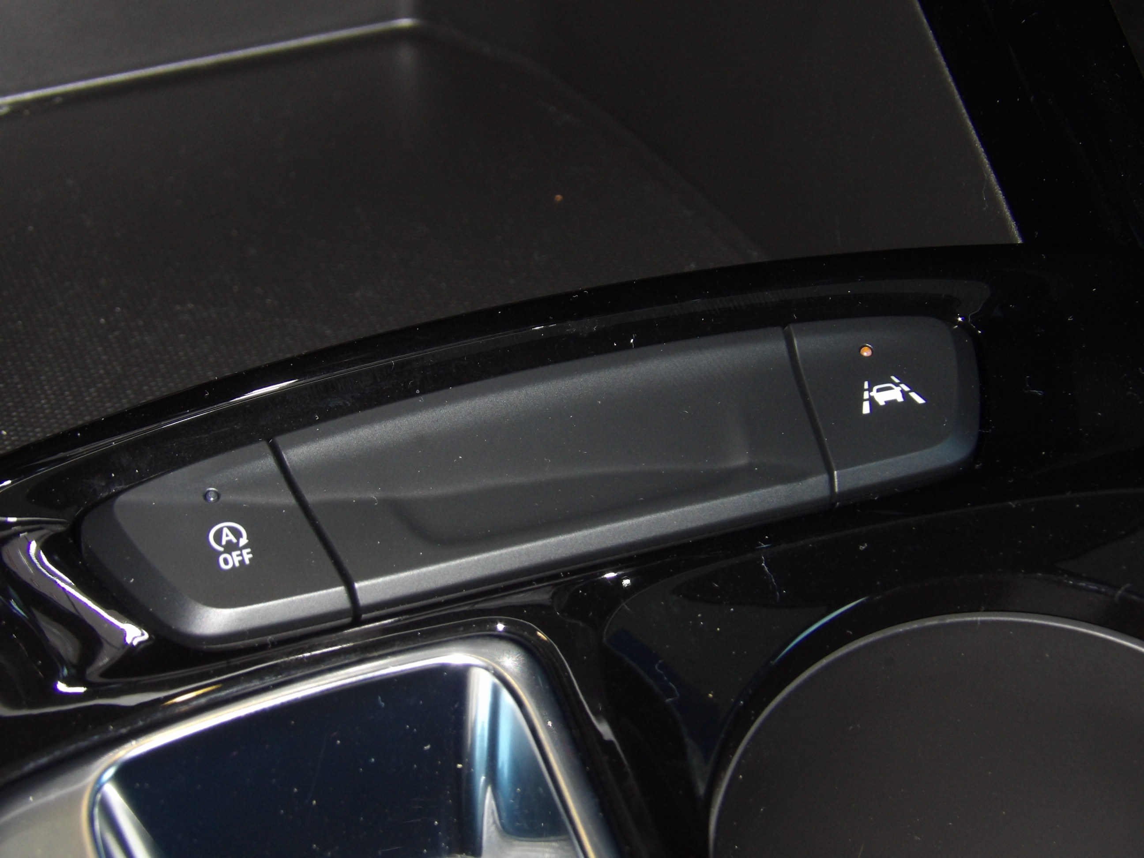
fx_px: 3371
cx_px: 572
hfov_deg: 19.3
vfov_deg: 14.5
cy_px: 429
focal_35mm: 102
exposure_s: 1/48
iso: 200
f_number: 4.2
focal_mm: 18.2
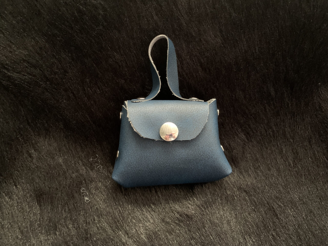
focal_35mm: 26
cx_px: 164
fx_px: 246
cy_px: 123
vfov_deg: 53.1
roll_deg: +3.0
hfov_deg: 67.3
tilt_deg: -43.9
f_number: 1.8
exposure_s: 1/15
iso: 1000
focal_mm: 4.25
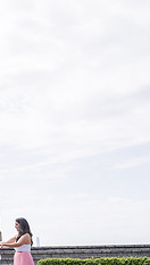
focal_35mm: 53
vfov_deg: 38.6
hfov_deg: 18.3
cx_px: -114
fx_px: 374
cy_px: 179
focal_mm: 20
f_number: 2.8
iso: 100
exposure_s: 1/1600
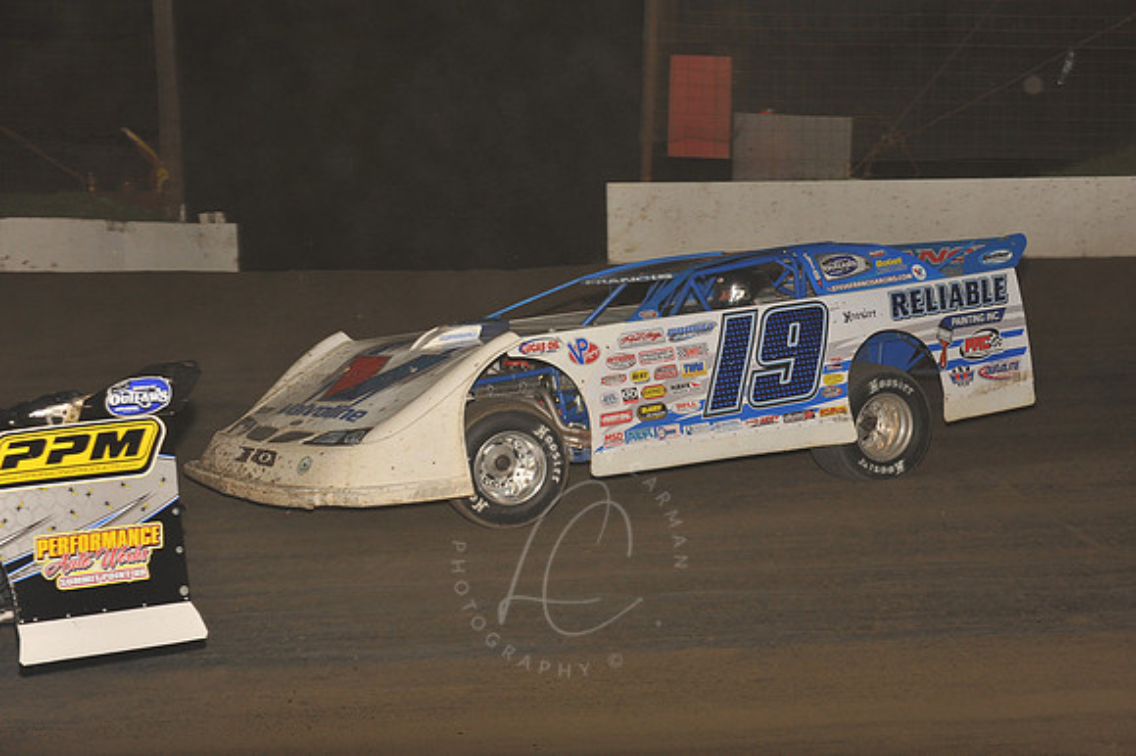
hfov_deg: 23.7
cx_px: 568
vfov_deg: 15.9
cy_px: 378
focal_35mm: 86
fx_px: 2712
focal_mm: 86
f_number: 6.3
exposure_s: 1/320
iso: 800
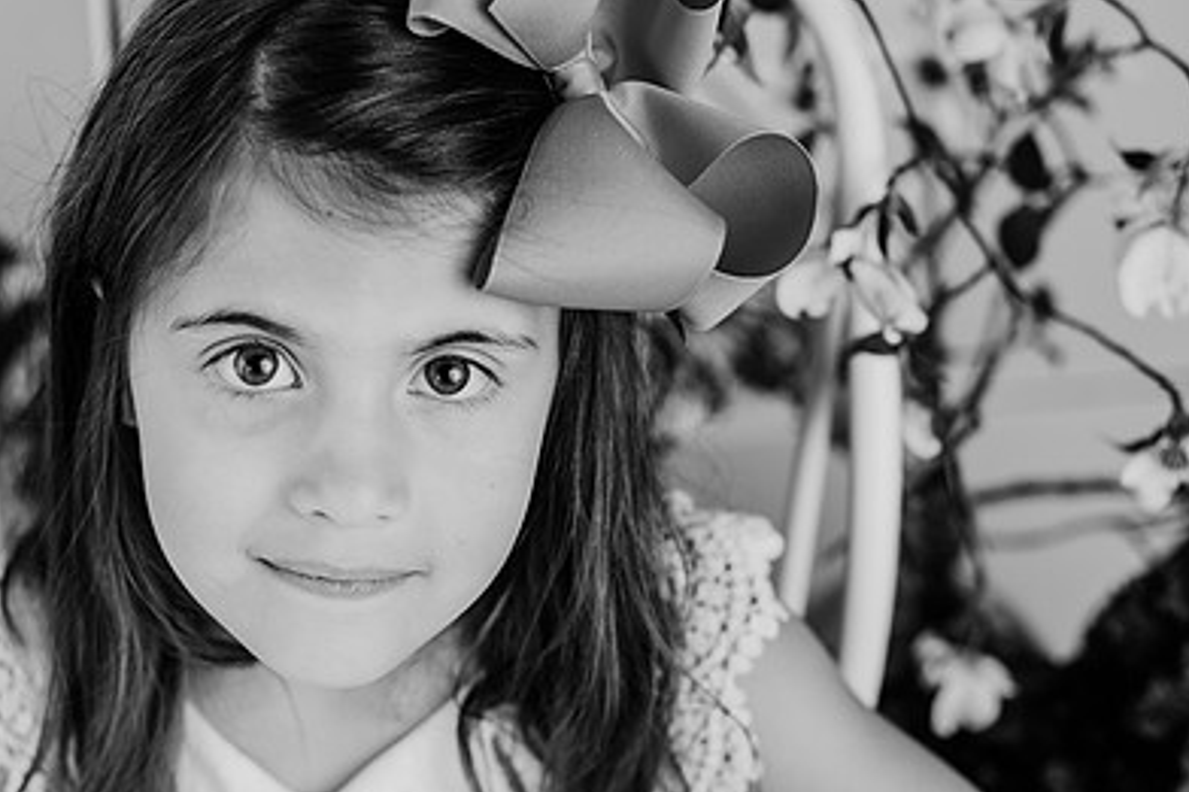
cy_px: 457
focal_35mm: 74
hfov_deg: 27.3
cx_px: 476
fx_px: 2443
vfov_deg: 18.4
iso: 125
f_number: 2.8
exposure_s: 1/160
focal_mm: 50
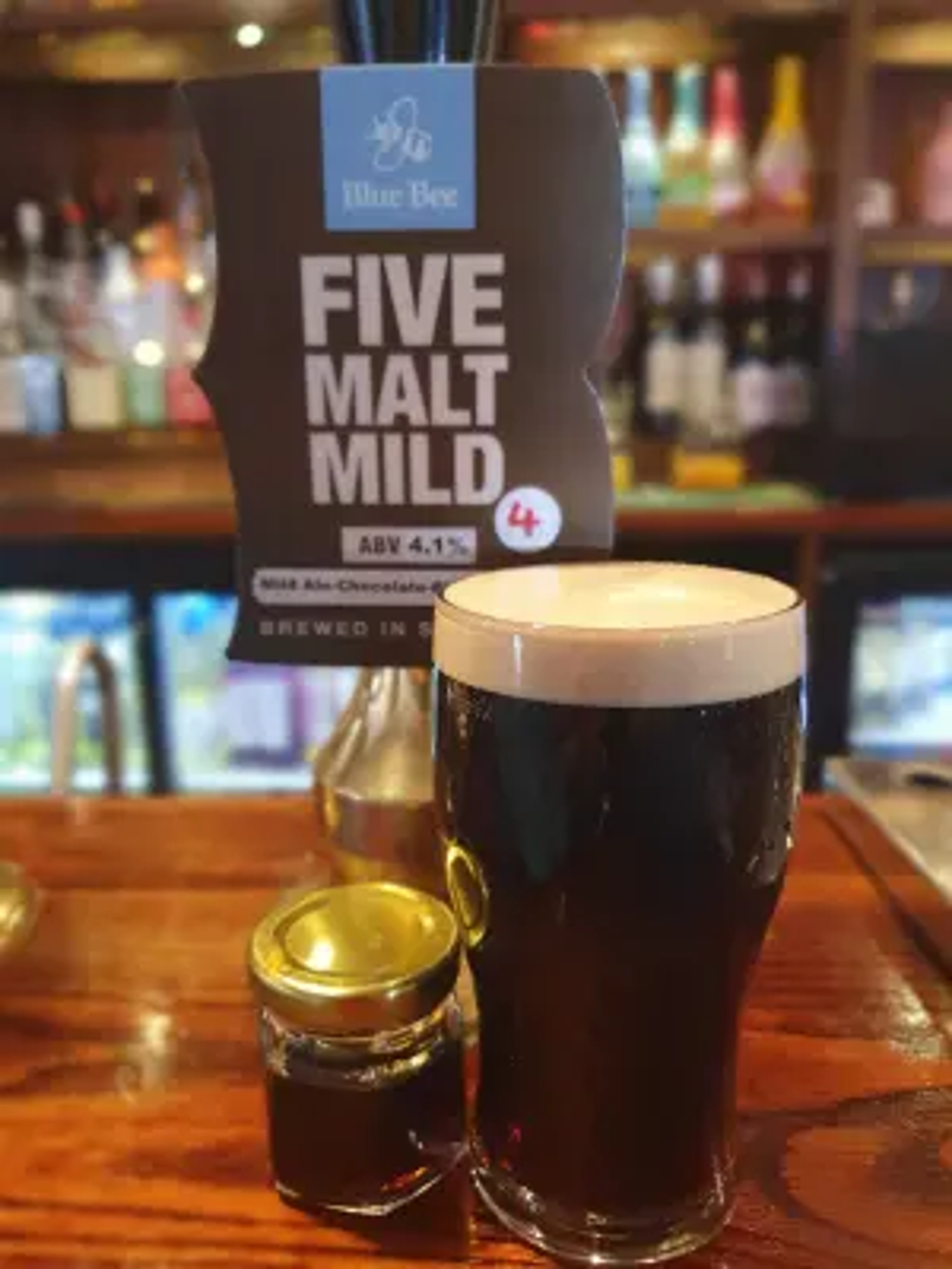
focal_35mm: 26
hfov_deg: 53.1
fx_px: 953
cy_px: 634
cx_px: 476
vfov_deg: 67.3
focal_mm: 4.32
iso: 320
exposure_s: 1/50
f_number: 1.5
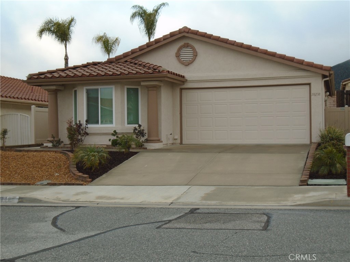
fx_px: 495
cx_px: 175
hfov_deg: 38.9
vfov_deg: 29.7
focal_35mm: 49
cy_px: 131
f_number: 4.5
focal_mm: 8.7
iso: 100
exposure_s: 1/80
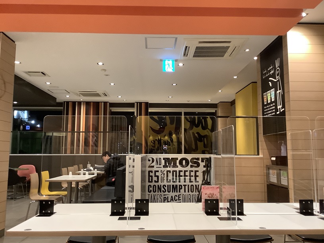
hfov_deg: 58.4
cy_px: 122
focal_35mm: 31
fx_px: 290
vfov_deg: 45.4
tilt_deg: +5.4
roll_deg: -0.6
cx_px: 162
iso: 320
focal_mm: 3.3
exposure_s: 1/50
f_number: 2.4
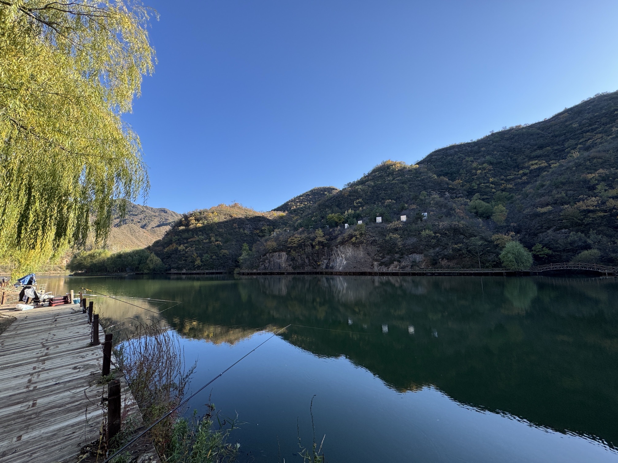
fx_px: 250
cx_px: 309
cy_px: 232
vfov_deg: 85.7
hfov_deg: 102.1
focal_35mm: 14
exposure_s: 1/591
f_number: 2.2
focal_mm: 2.22
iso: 40
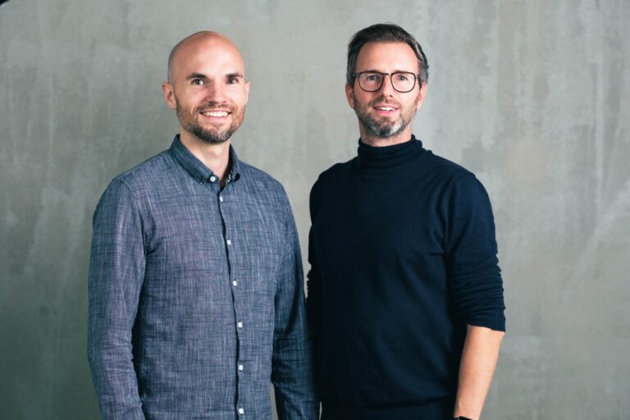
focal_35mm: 135
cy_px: 210
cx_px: 315
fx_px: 2362
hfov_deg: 15.2
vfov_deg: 10.2
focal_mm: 90
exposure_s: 1/500
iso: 400
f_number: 3.6
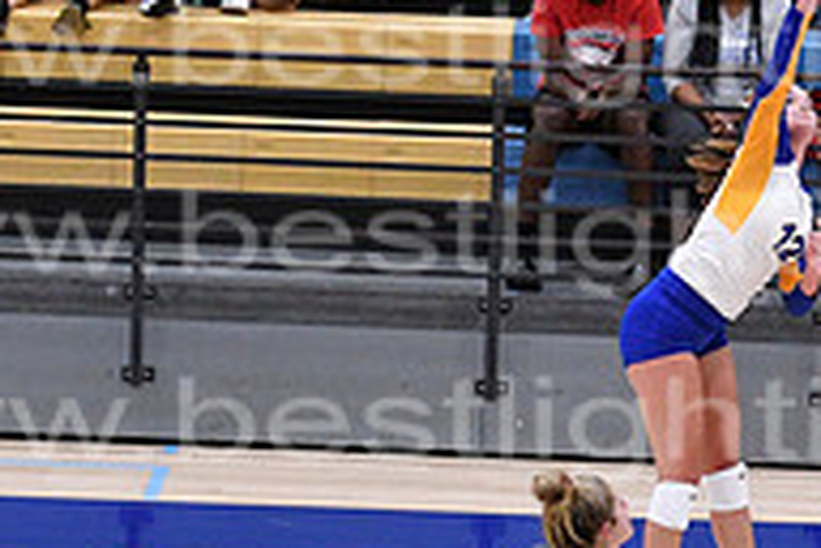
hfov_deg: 6.5
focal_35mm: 318
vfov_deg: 4.3
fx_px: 7252
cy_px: 336
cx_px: 744
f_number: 3.2
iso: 6400
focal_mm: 70
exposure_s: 1/1000
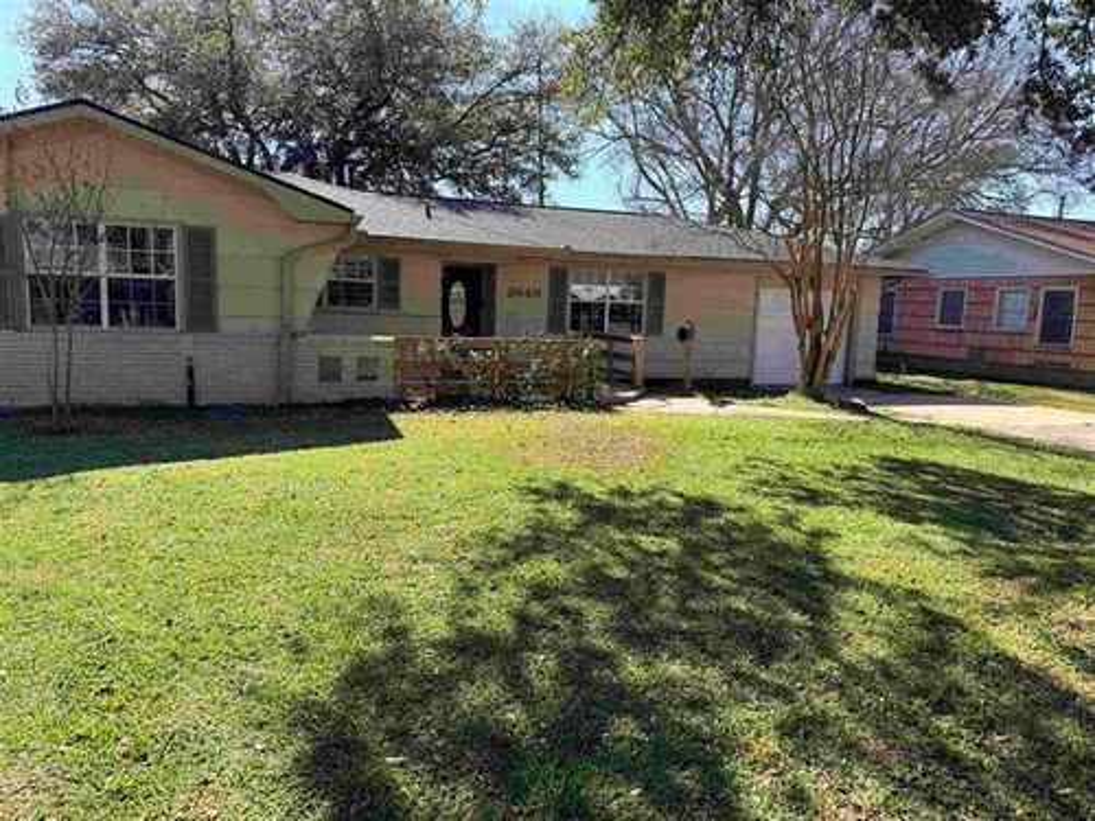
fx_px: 759
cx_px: 548
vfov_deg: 56.8
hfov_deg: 71.6
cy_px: 410
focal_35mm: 24
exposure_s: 1/2907
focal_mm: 6.76
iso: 100
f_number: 1.78
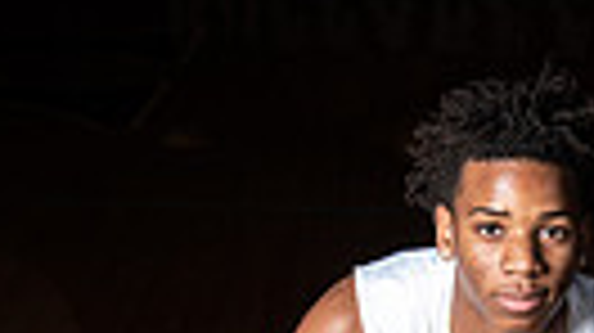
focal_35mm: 136
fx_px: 2140
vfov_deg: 8.6
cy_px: 572
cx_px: 540
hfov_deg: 15.6
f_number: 14
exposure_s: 1/200
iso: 320
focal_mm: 38
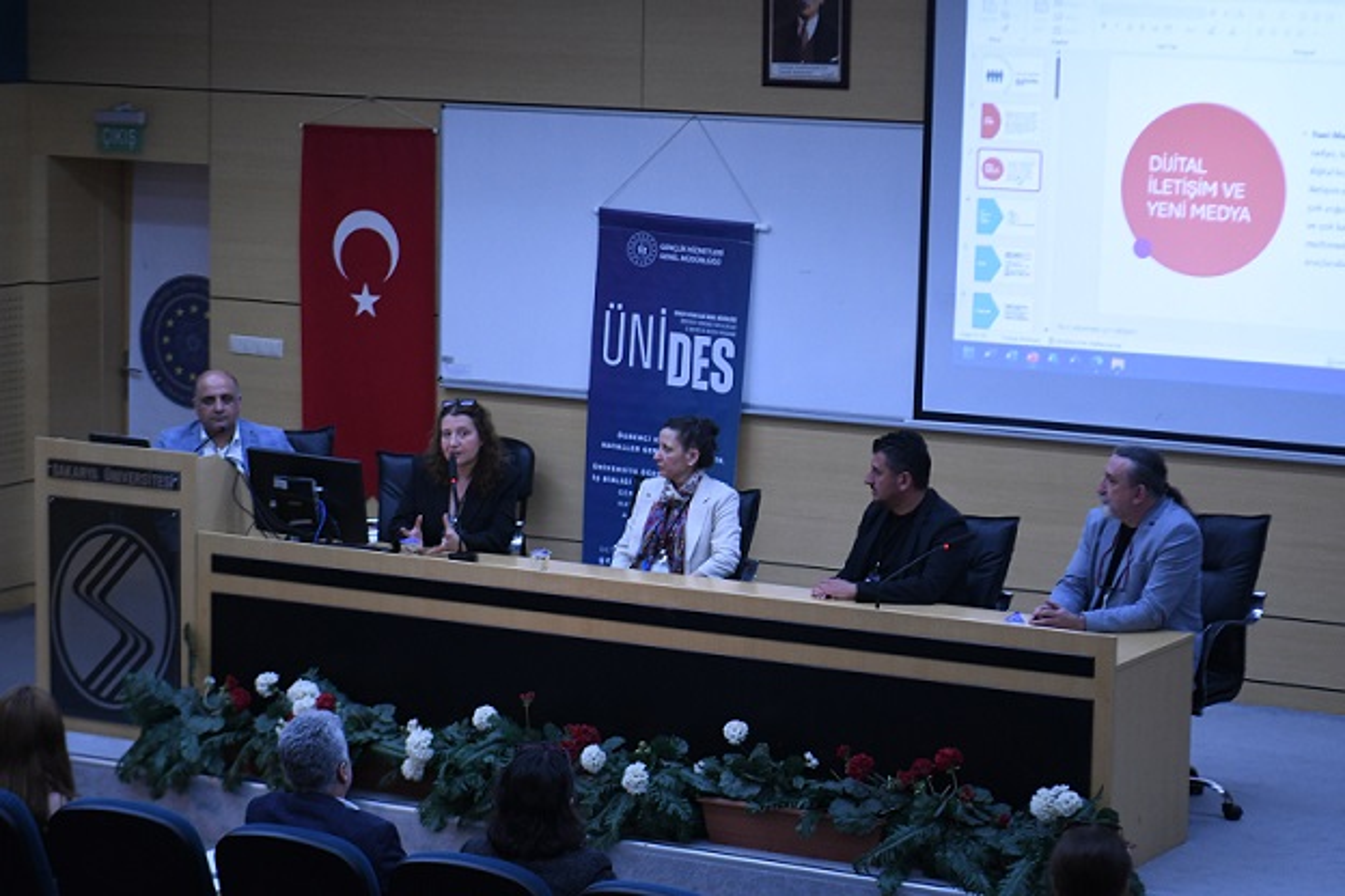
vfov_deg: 13.0
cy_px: 448
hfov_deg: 19.5
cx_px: 672
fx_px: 3923
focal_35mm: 105
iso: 2000
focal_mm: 70
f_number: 2.8
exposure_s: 1/125
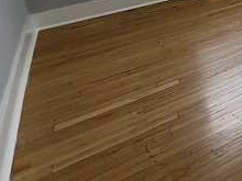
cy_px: -68
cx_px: 429
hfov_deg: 22.6
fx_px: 357
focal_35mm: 51
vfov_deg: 24.2
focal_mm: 2.22
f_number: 2.2
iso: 100
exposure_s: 1/132
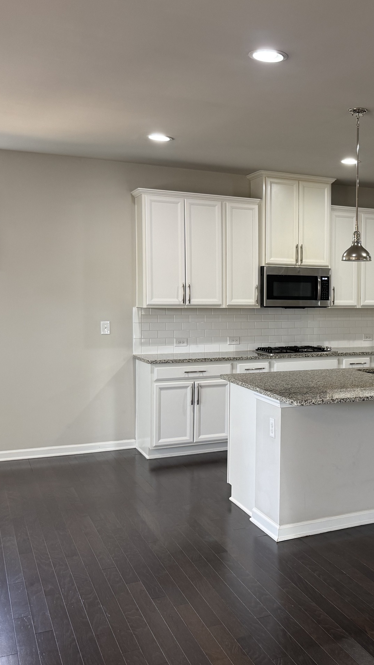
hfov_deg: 28.5
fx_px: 687
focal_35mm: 39
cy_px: 320
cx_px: 374
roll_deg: -1.2
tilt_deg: -2.3
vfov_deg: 51.6
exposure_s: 1/60
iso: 160
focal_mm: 6.76
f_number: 1.78
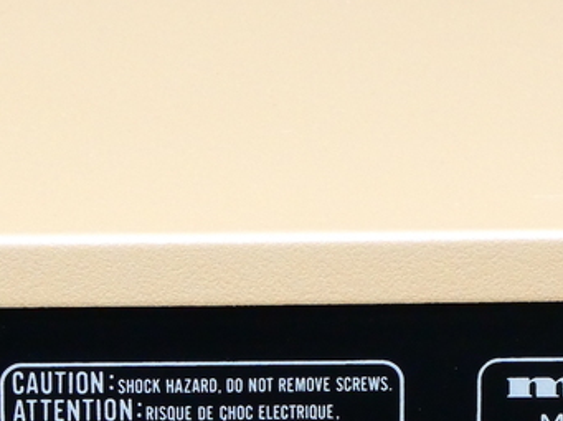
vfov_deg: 3.3
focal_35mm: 451
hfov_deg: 4.4
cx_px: 183
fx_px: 7327
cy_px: 537
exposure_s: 1/5
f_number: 5.6
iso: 400
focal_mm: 28.7
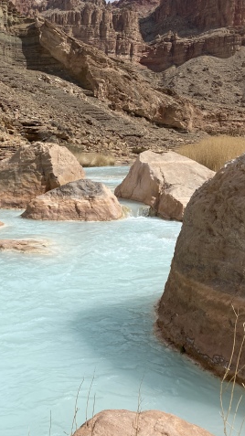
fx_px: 439
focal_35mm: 38
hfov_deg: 28.8
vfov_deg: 52.8
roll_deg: +0.6
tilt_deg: -6.0
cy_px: 218
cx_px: -10
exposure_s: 1/6757
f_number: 1.8
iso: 32
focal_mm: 4.25
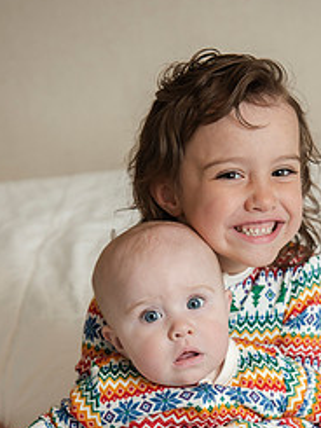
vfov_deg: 19.5
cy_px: 381
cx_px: 239
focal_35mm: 99
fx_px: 1223
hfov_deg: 14.9
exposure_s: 1/160
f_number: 4.5
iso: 400
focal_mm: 56
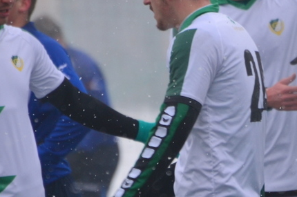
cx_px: 324
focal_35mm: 1172
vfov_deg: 1.2
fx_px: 9651
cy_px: 128
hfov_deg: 1.8
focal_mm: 280
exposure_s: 1/640
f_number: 5.6
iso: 400
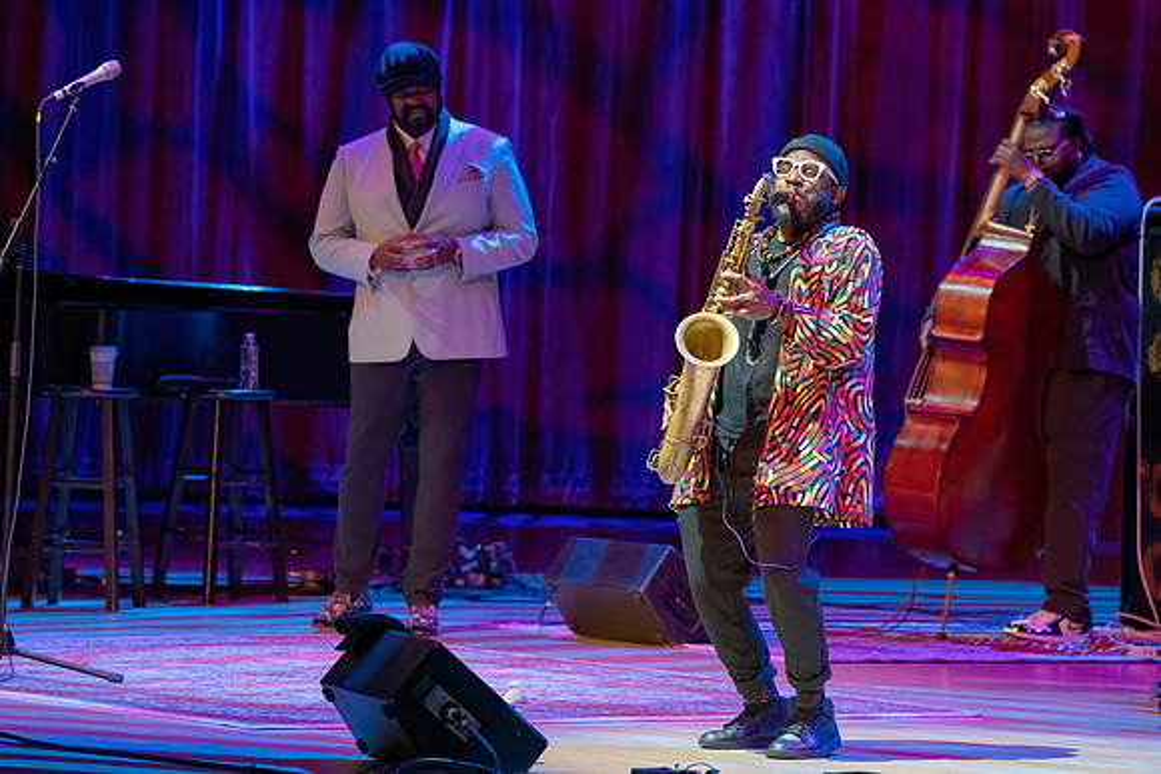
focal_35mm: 185
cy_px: 387
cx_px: 580
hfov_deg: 11.1
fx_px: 5967
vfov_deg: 7.4
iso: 6400
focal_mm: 185
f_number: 5.6
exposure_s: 1/320
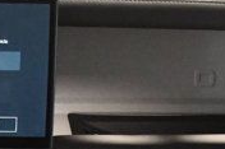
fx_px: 980
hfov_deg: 12.5
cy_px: 256
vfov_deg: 8.4
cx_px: -95
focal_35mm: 157
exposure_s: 1/60
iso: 4500
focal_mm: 18
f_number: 3.5
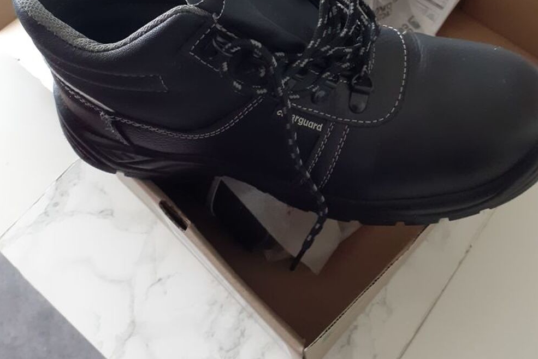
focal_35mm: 38
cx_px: 270
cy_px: 76
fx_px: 568
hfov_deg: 50.7
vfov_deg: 34.1
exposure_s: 1/50
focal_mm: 3.6
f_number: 1.9
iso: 200
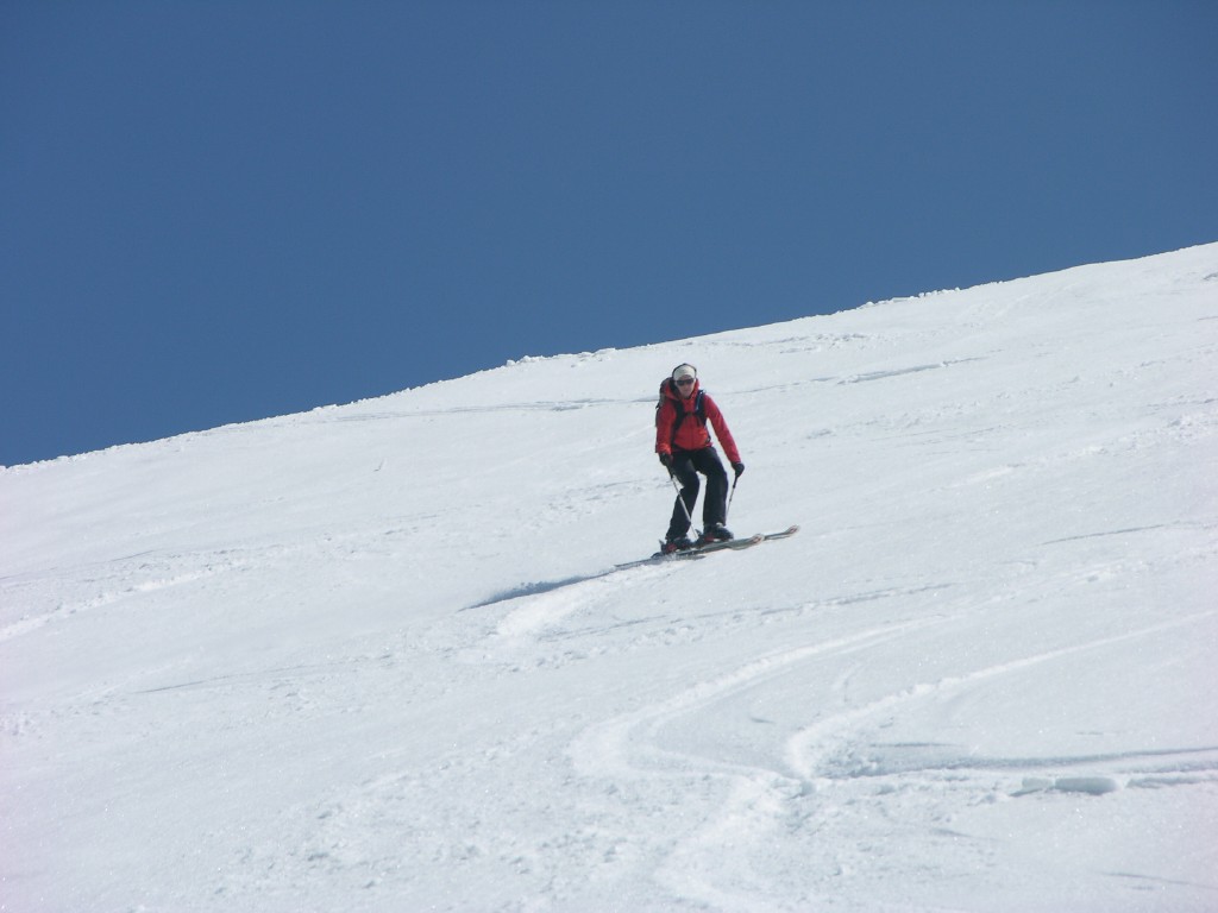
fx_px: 9852
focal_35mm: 280
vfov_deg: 5.3
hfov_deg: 7.1
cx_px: 609
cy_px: 456
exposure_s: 1/566
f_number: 5.9
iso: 50
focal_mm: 71.2
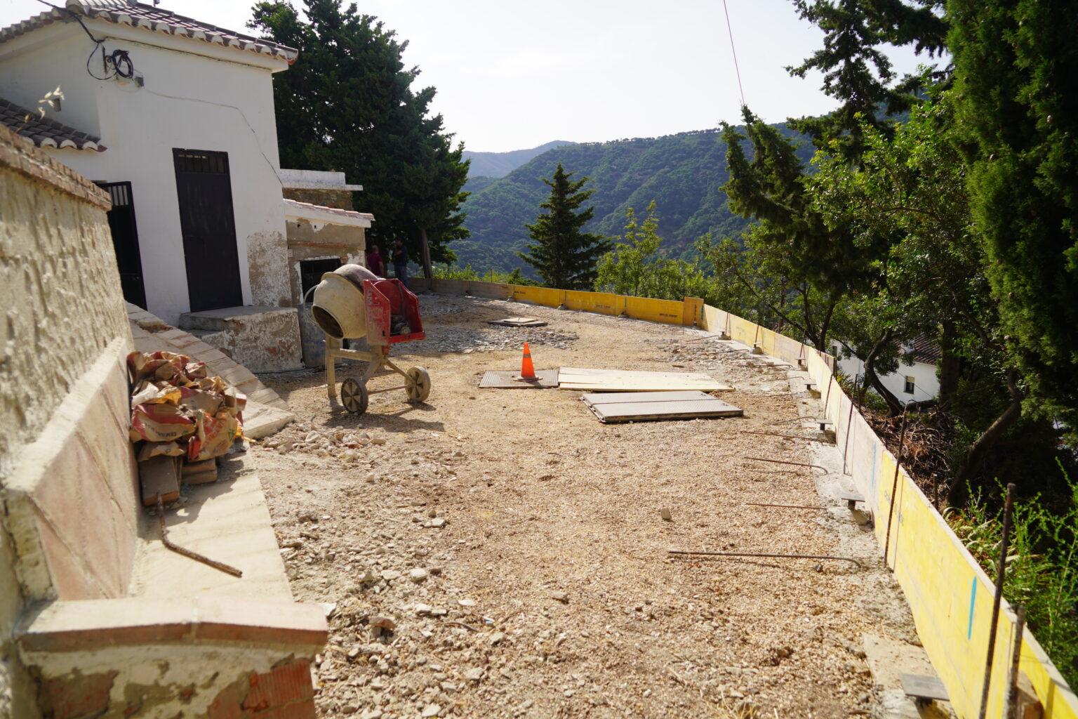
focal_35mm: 24
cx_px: 539
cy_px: 360
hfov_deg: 73.7
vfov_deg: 53.1
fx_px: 719
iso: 100
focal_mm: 24
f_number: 5
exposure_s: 1/500
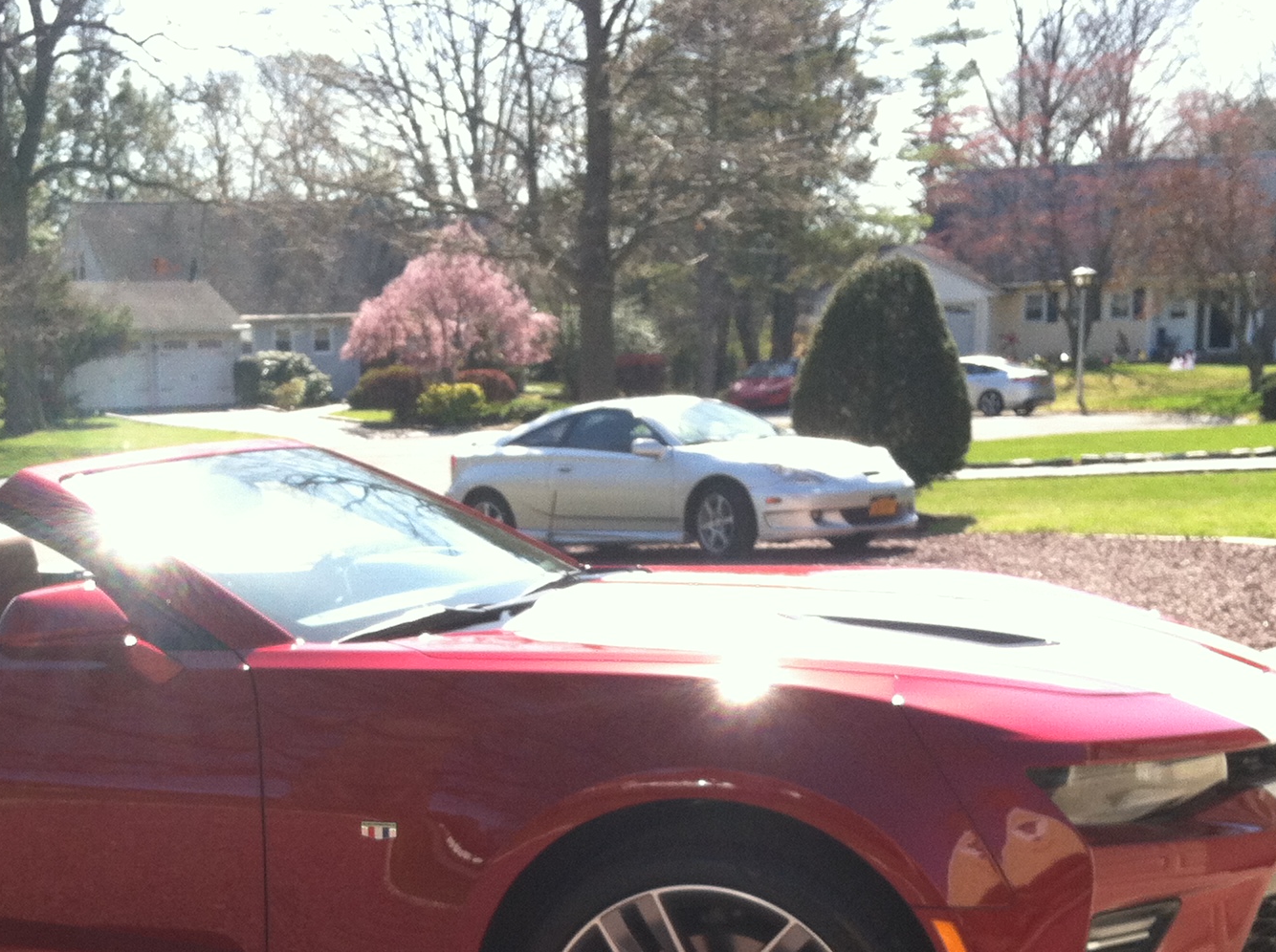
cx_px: 356
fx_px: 2503
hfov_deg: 28.3
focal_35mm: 68
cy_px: 914
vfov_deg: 20.9
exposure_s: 1/380
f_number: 2.8
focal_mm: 3.85
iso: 80
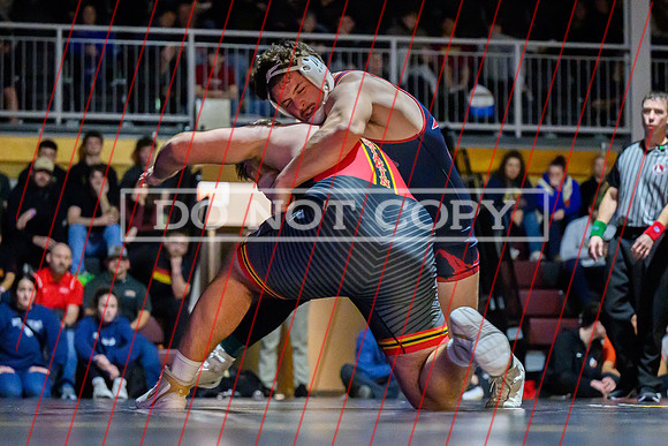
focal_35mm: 104
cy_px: 263
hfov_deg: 19.6
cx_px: 353
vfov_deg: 13.1
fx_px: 1938
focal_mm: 73
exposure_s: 1/500
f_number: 2.8
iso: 16000
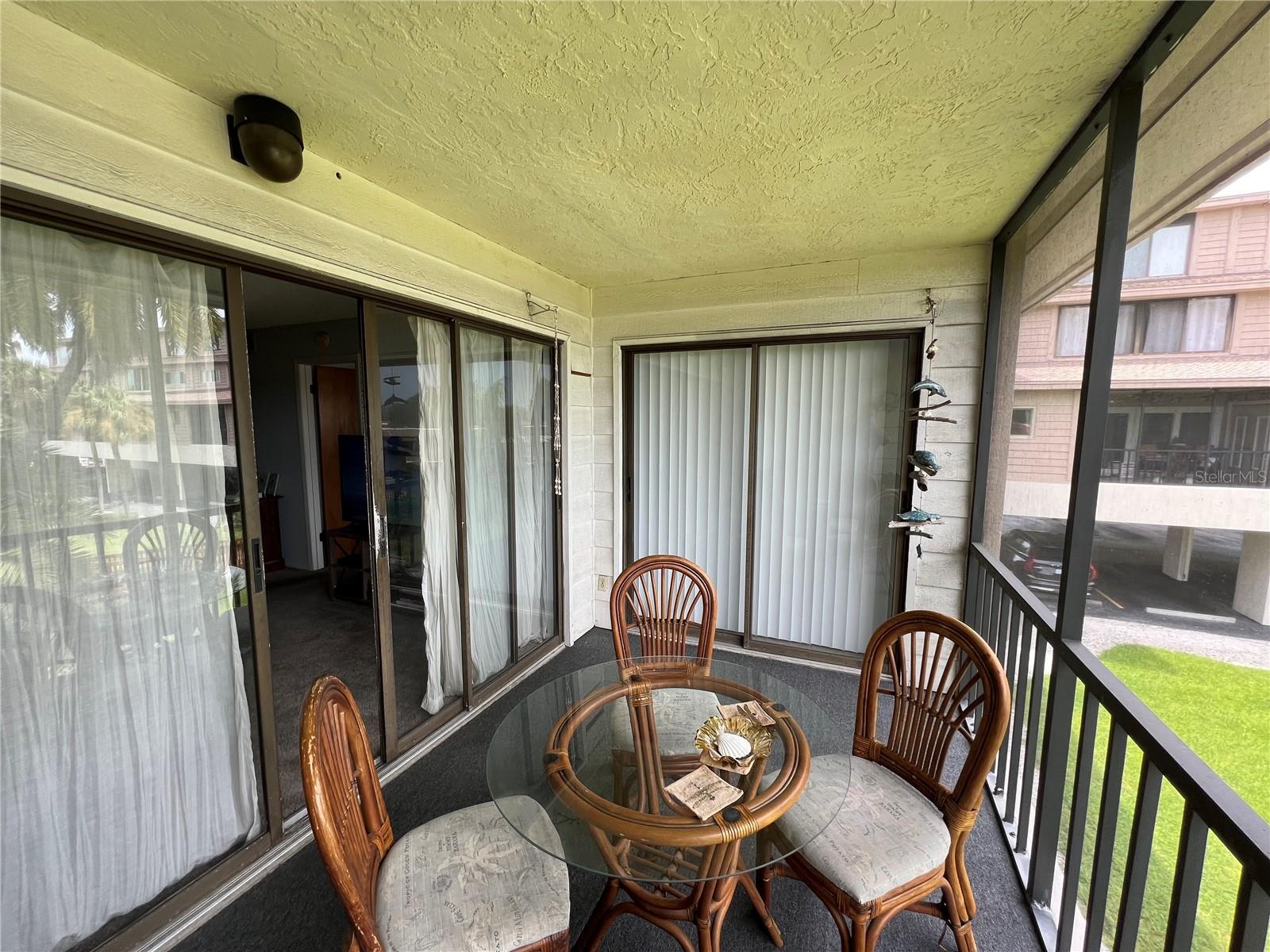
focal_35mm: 13
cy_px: 476
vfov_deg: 89.9
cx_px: 635
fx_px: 477
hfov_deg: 106.2
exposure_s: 1/99
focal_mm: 1.57
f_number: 1.8
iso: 32
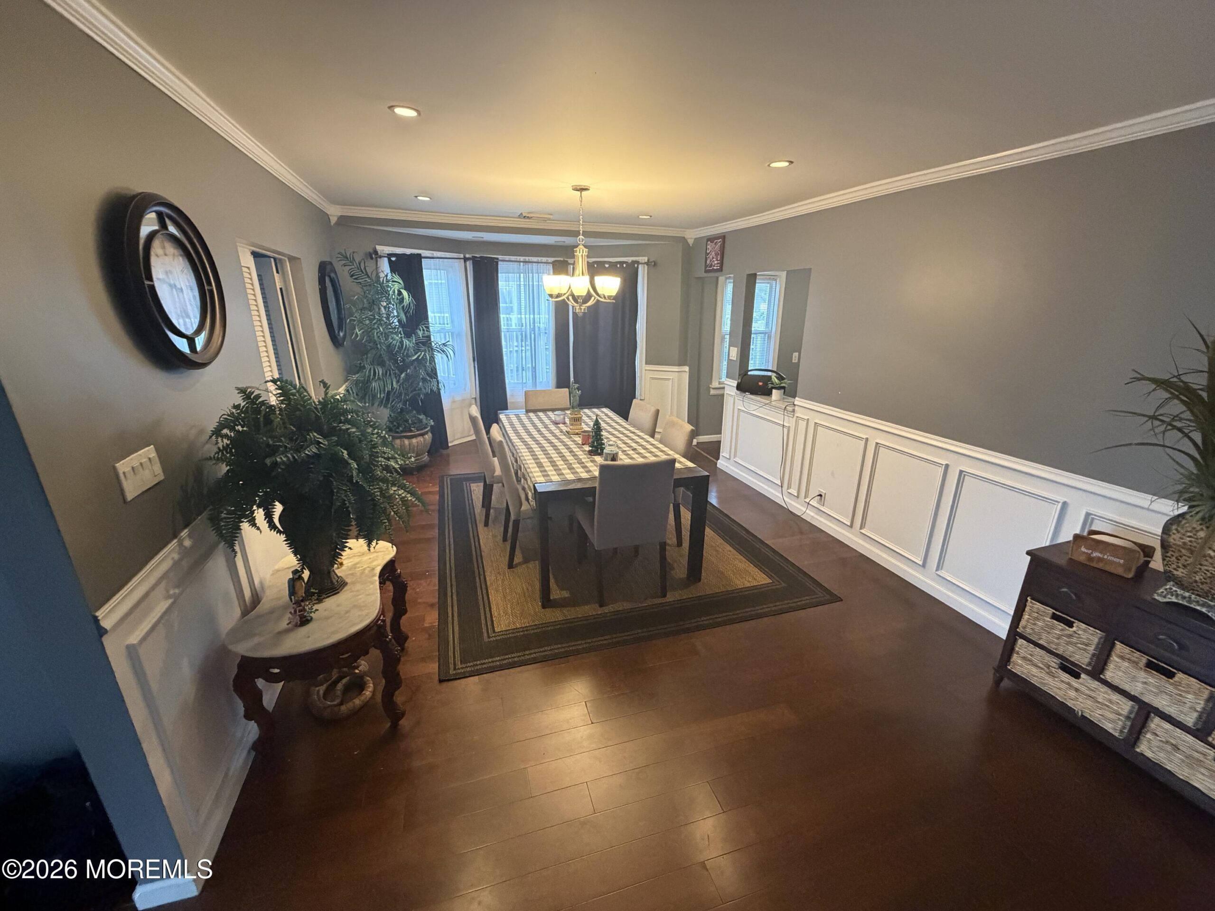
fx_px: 491
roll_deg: -0.3
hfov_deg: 102.1
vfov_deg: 85.7
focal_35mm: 14
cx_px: 608
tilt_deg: -17.7
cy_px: 456
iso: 500
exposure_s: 1/60
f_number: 2.2
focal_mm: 2.22
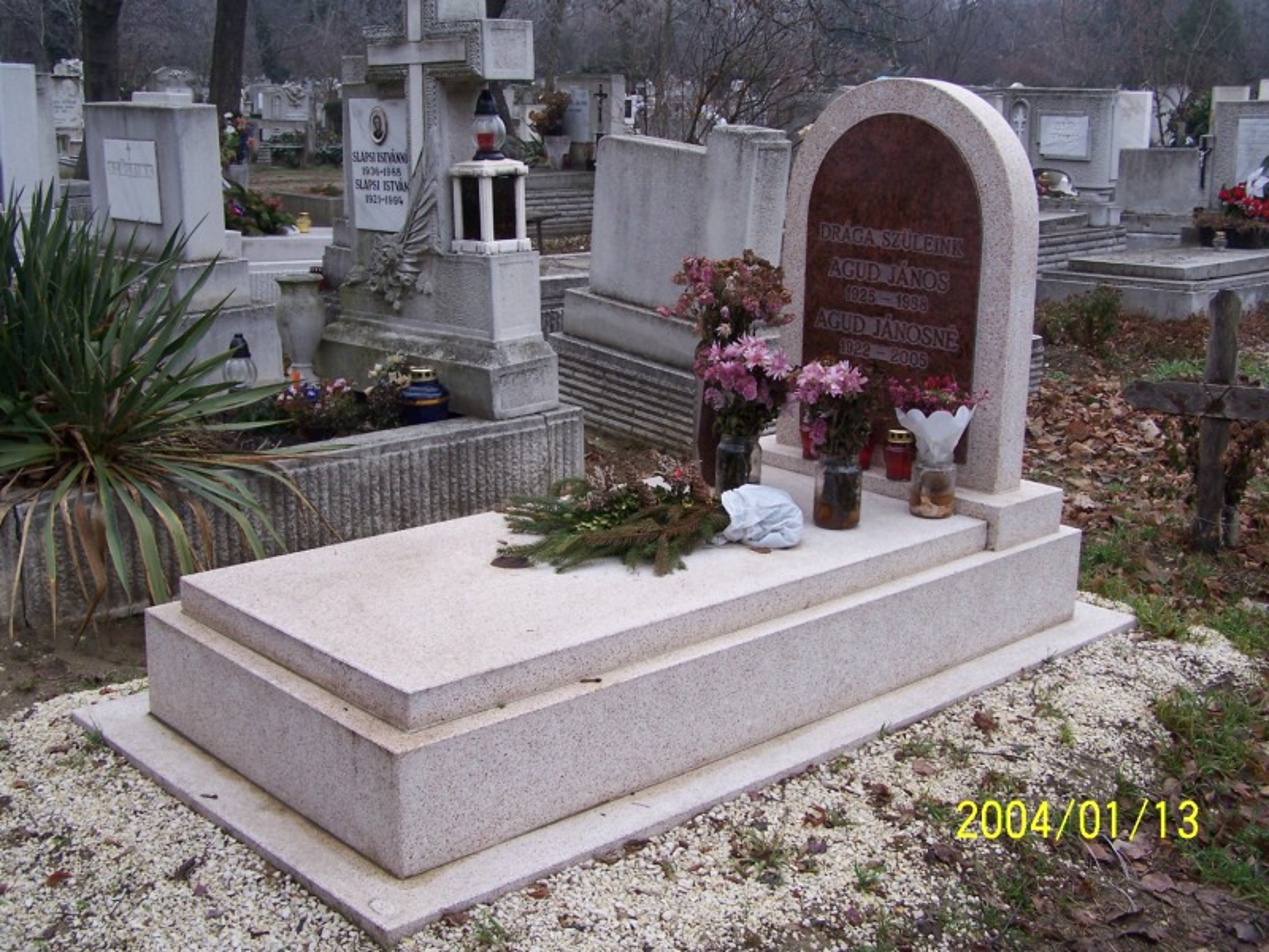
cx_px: 634
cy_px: 476
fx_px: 1466
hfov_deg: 46.8
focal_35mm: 40
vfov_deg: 36.0
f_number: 2.8
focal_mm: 6.7
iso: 80
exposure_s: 1/80
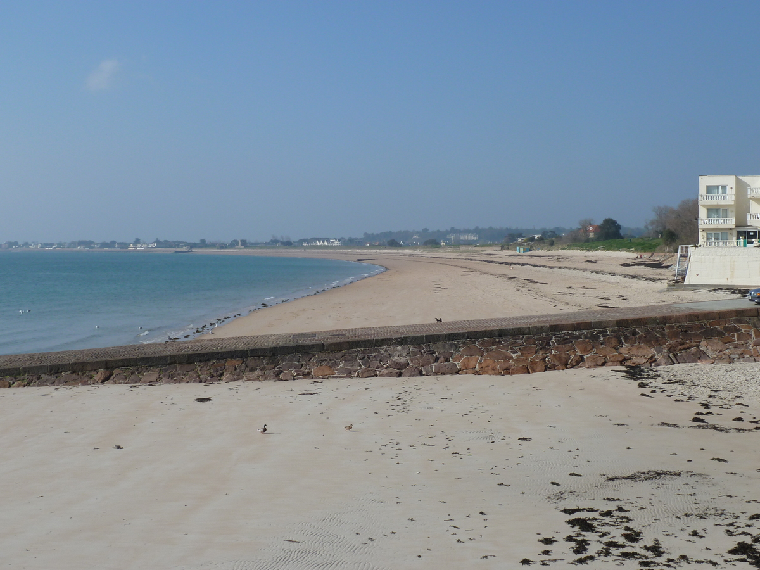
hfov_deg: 39.7
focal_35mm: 48
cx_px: 380
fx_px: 1054
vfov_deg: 30.3
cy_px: 285
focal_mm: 7.9
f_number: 5.6
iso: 80
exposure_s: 1/500
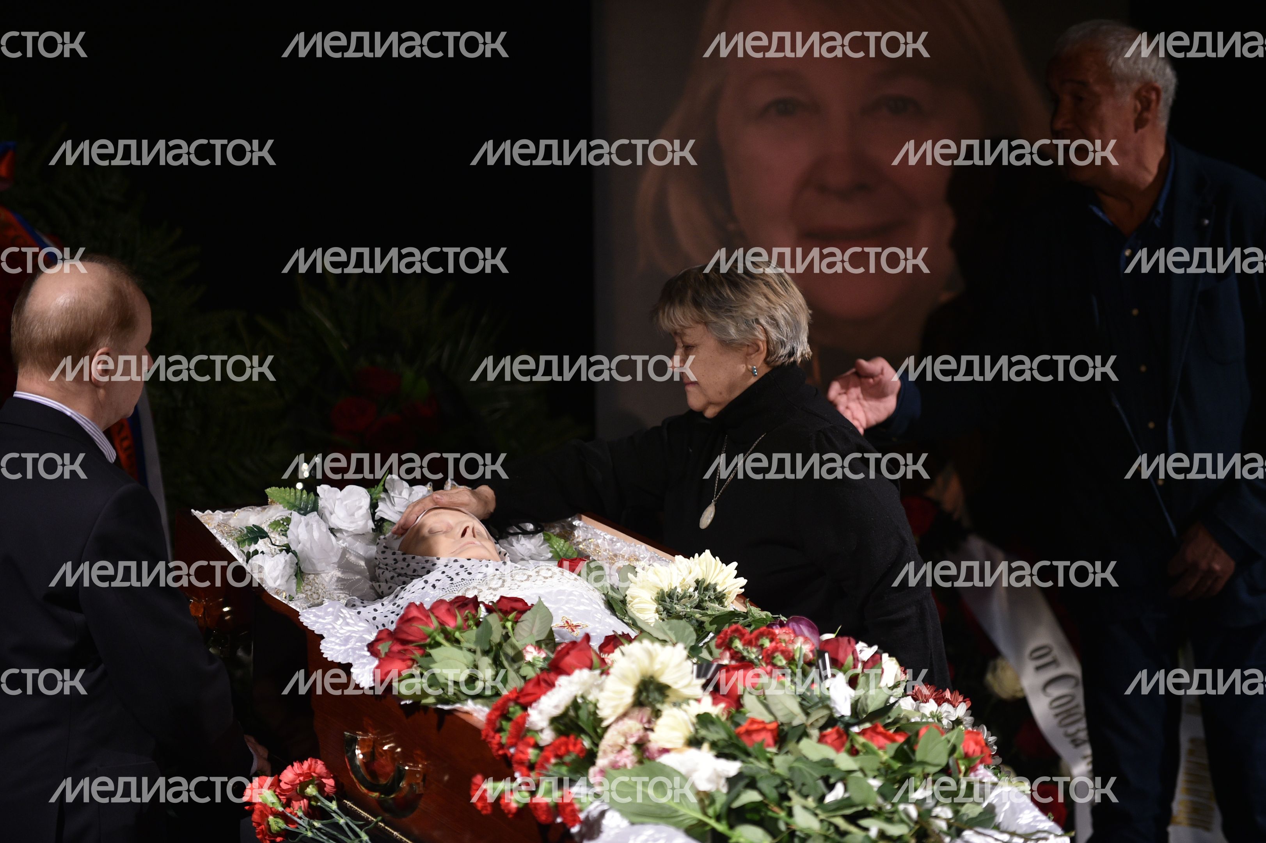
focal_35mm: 190
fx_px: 6678
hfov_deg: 10.8
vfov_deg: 7.2
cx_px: 633
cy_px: 422
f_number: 2.8
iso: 1600
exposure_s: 1/250
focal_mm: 190
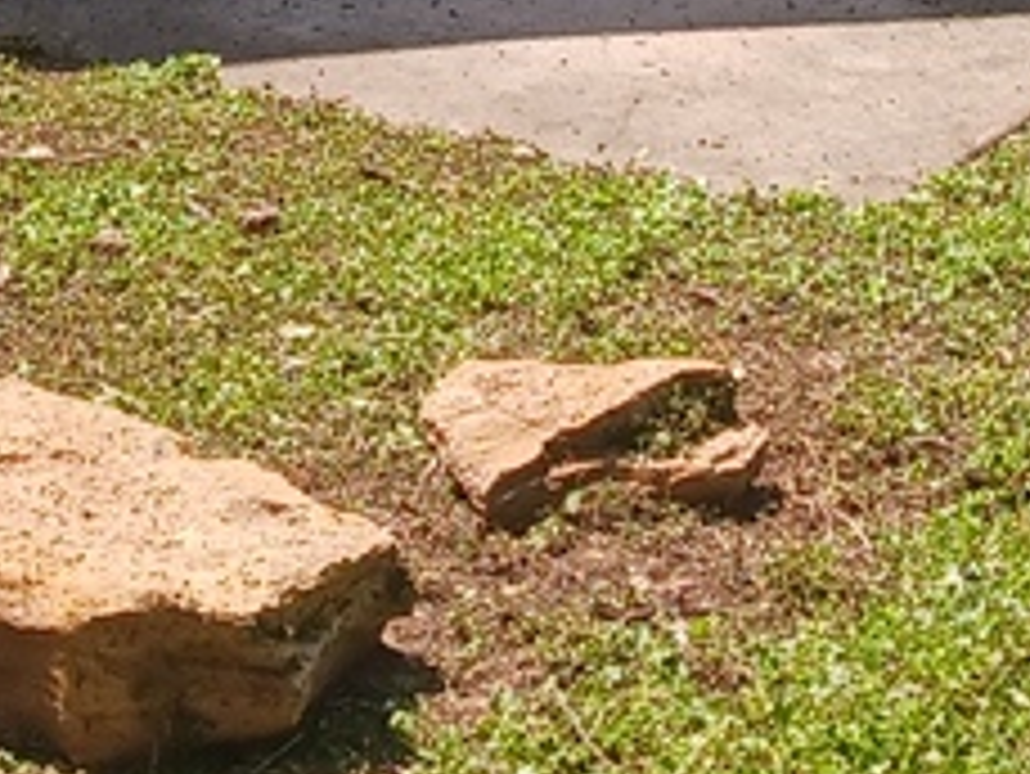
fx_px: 5061
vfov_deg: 8.0
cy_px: -1174
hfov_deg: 11.6
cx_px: 373
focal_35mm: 170
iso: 20
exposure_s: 1/185
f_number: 1.8
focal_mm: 4
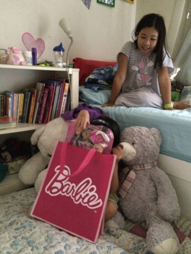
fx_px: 221
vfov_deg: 60.0
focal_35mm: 30
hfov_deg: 46.8
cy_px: 127
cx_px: 96
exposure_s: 1/15
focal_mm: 4.12
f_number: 2.2
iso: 1250
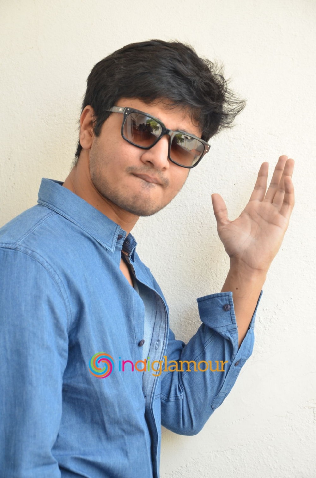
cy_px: 239
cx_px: 158
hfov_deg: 13.0
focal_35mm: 105
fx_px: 1389
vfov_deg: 19.5
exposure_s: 1/125
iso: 500
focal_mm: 70
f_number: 5.6
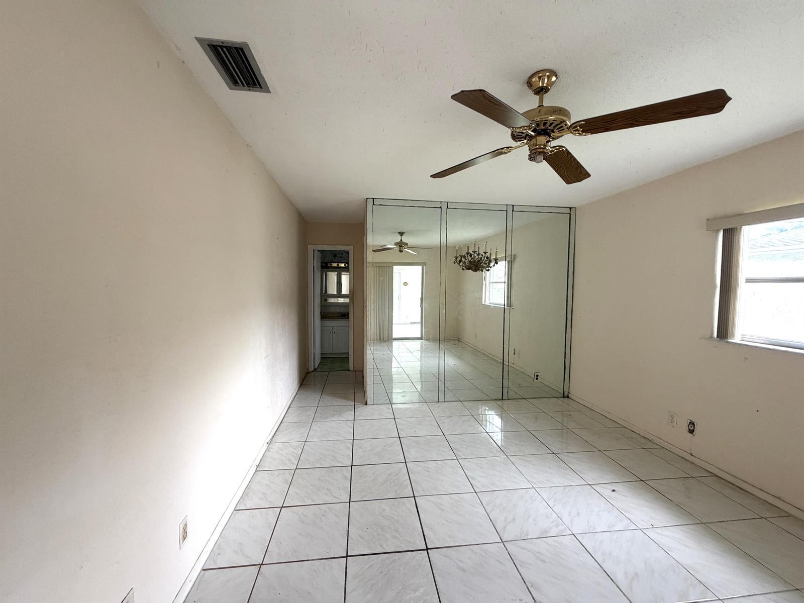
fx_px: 325
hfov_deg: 102.1
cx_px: 402
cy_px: 302
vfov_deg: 85.7
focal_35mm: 14
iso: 250
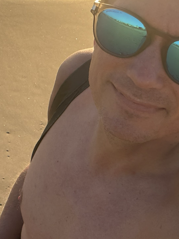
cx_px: 93
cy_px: 127
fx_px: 441
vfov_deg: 30.3
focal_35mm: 64
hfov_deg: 22.9
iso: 32
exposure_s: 1/344
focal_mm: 2.71
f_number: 1.9
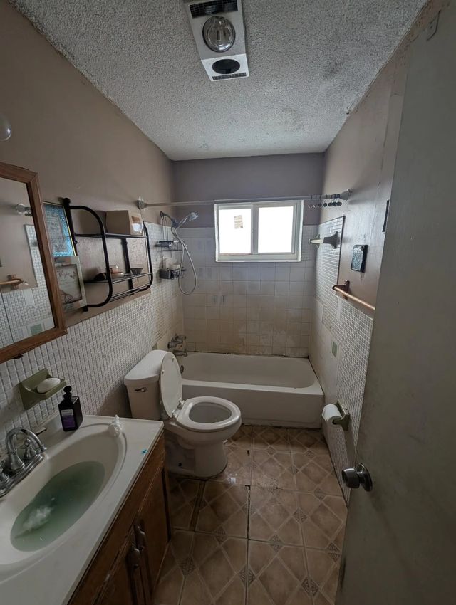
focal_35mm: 12
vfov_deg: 110.5
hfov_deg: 94.6
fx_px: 210
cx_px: 228
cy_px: 302
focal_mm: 2.02
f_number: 1.7
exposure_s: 1/166
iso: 88
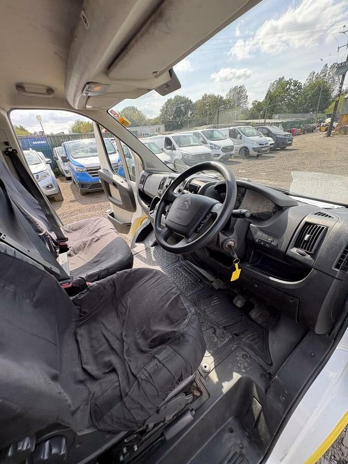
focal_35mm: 14
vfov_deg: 102.1
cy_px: 232
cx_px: 174
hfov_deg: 85.7
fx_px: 188
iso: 40
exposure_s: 1/215
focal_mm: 2.22
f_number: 2.2
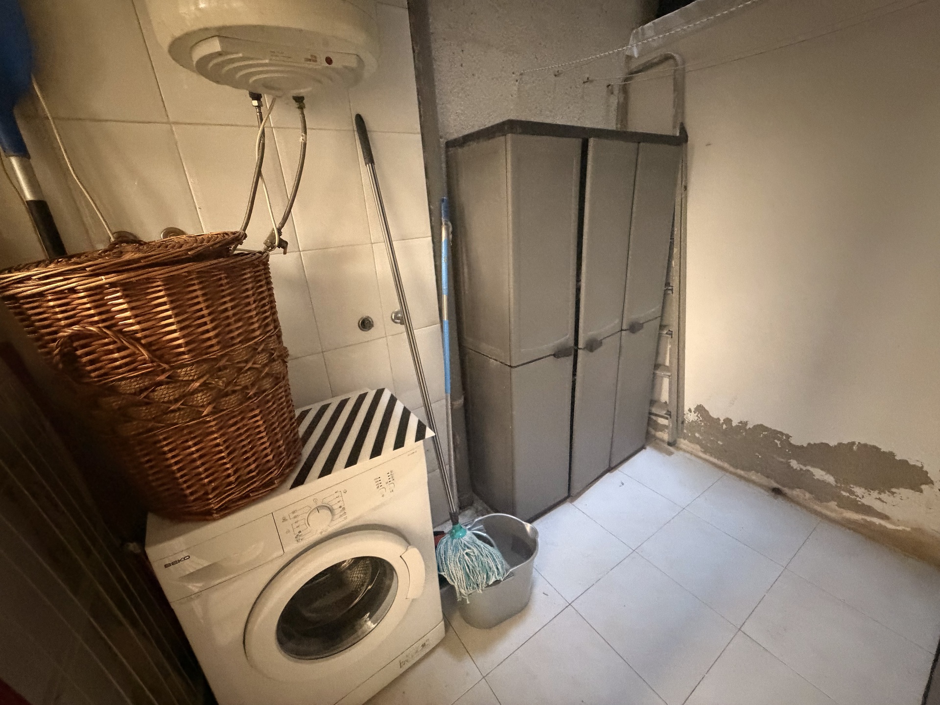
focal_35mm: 14
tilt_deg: -19.5
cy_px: 352
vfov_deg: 85.7
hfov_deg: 102.1
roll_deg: +4.9
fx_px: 380
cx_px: 470
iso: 1600
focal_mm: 2.22
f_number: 2.2
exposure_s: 1/33
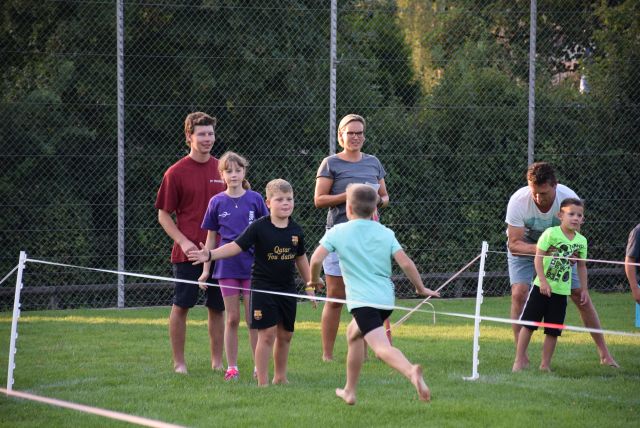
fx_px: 3470
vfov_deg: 7.1
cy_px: 214
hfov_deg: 10.5
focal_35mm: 195
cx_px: 320
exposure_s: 1/500
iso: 1250
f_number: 5.6
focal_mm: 130
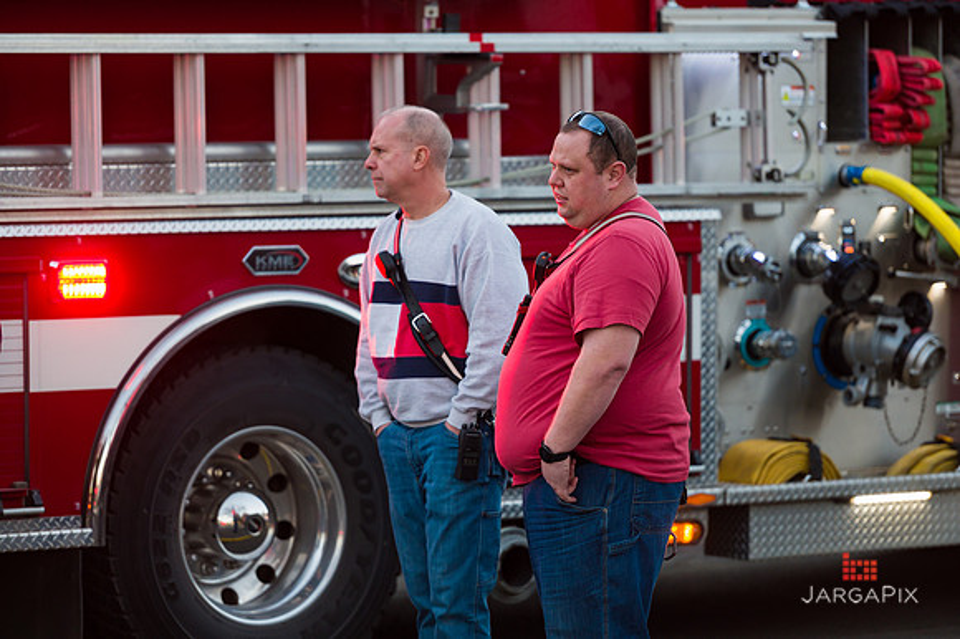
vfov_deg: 6.9
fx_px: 5330
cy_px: 320
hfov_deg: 10.3
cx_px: 480
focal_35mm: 200
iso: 640
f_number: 3.2
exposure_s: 1/250
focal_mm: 200
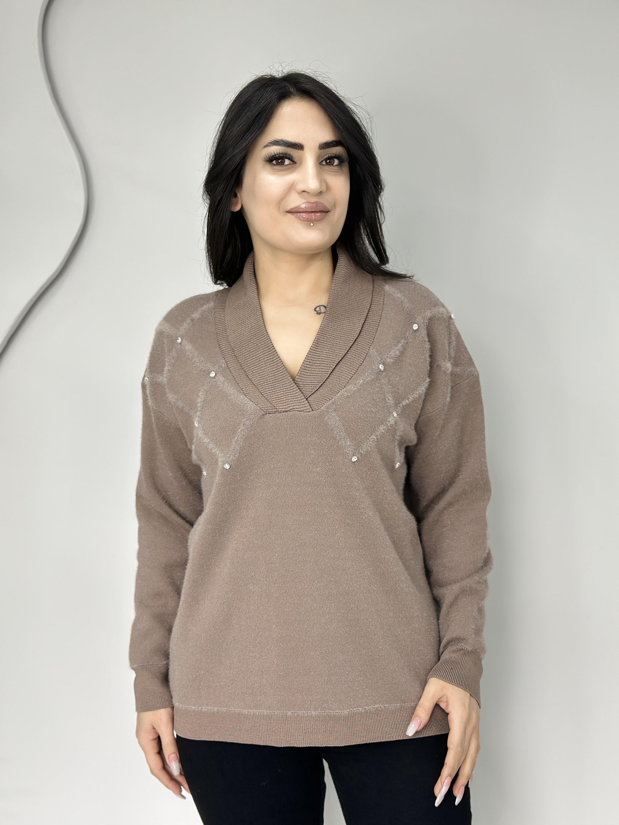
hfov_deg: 30.3
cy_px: 412
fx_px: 1144
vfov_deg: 39.7
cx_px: 310
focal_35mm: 48
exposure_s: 1/50
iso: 125
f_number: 1.78
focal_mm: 6.86
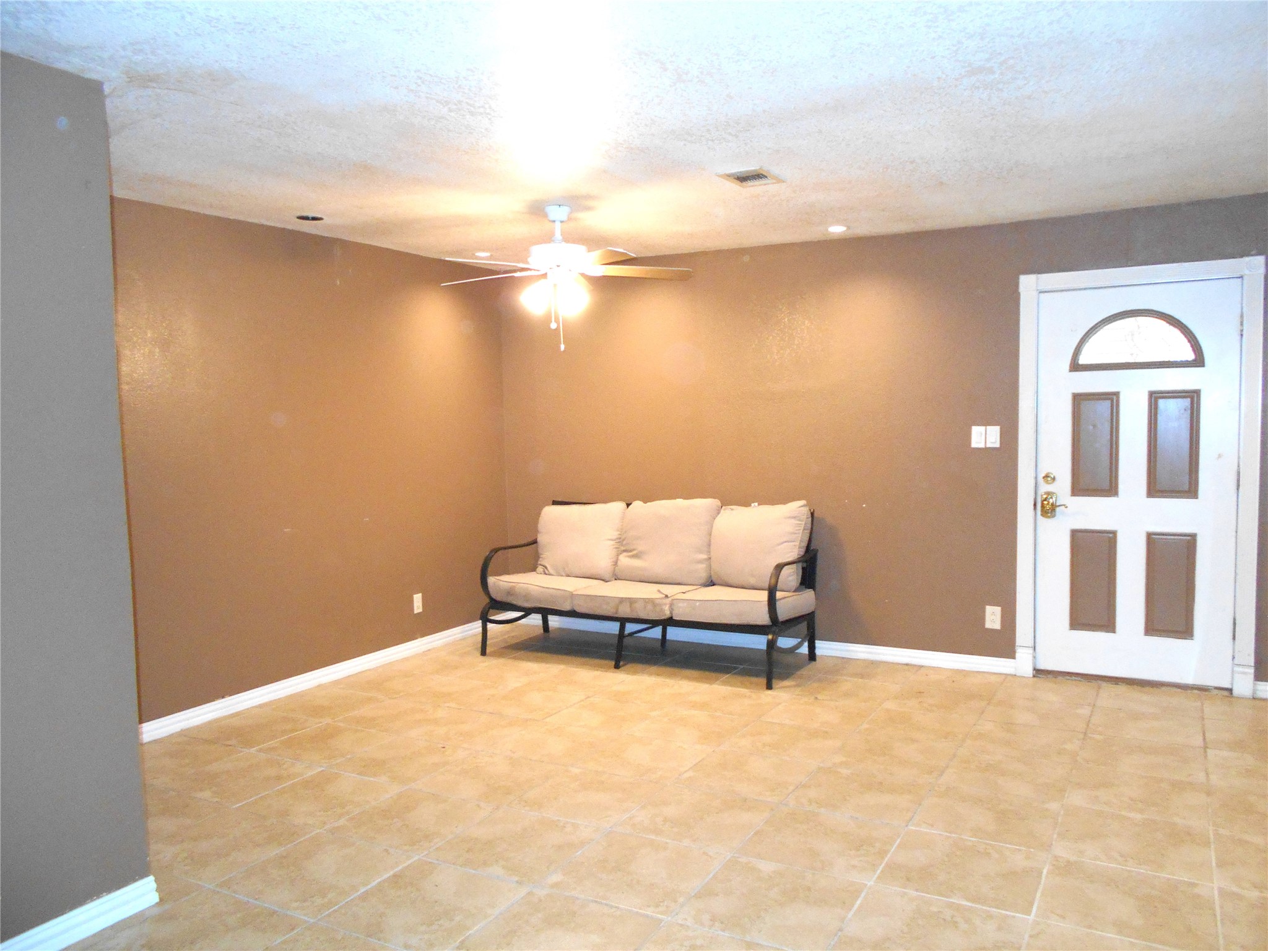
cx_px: 634
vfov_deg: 53.1
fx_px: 952
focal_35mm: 26
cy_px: 476
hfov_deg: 67.3
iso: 450
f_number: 3.2
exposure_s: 1/25
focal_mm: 4.6
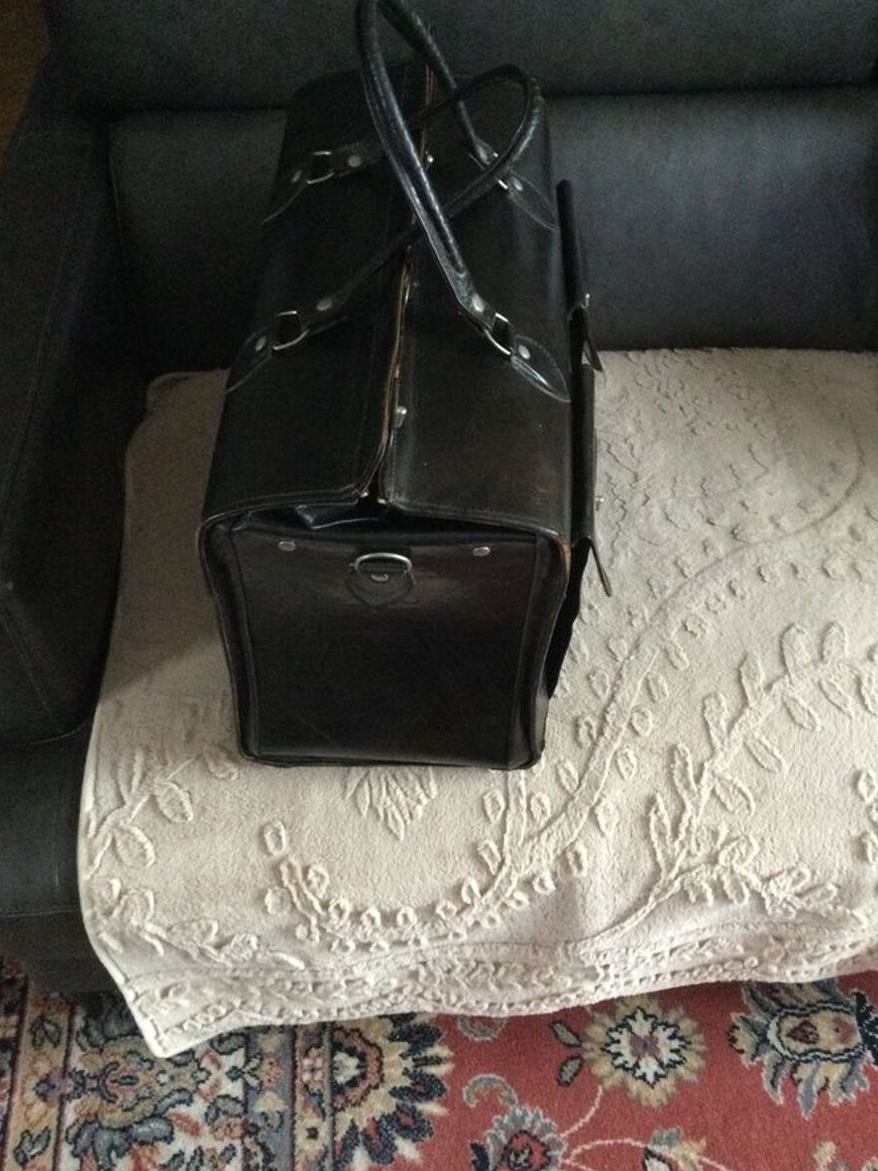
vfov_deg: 52.5
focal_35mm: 35
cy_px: 532
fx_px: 1183
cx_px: 474
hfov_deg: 40.7
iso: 500
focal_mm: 3.3
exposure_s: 1/17
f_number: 2.4
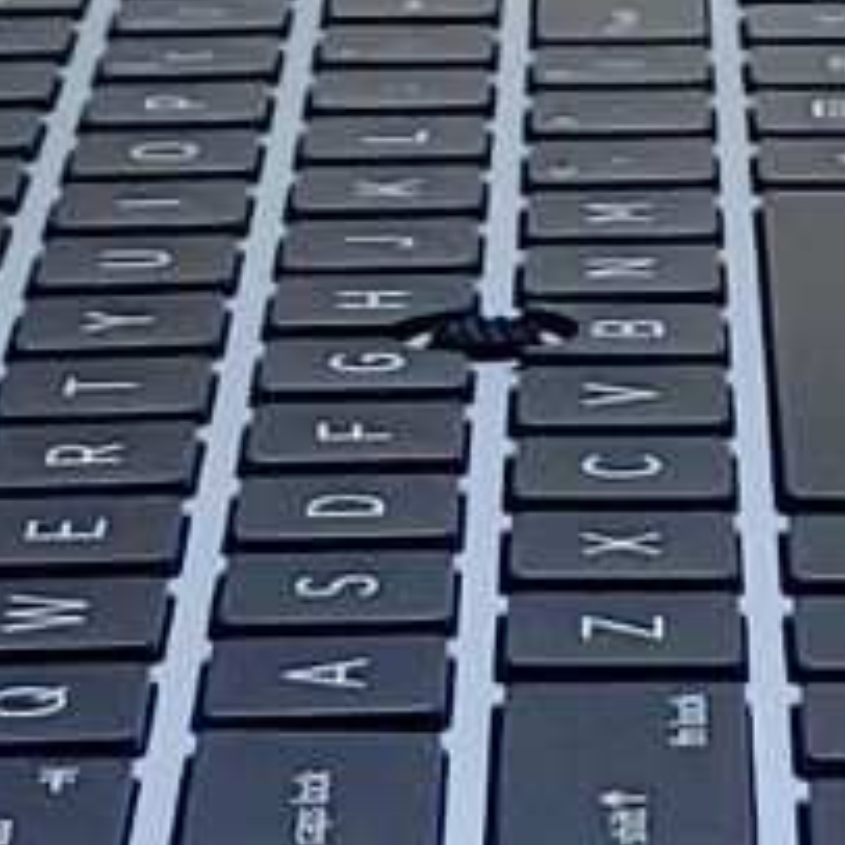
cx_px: 579
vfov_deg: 6.2
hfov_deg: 6.3
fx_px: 7622
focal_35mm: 276
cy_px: -766
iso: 50
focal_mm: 4.36
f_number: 1.8
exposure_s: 1/73
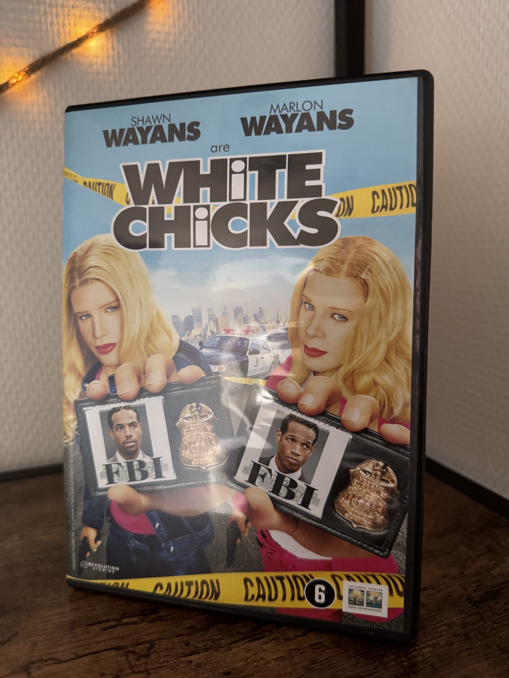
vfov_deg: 71.6
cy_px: 339
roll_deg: +2.8
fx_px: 471
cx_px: 254
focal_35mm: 24
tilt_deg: -7.3
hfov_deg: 56.8
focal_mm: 6.76
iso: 800
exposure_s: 1/55
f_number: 1.78
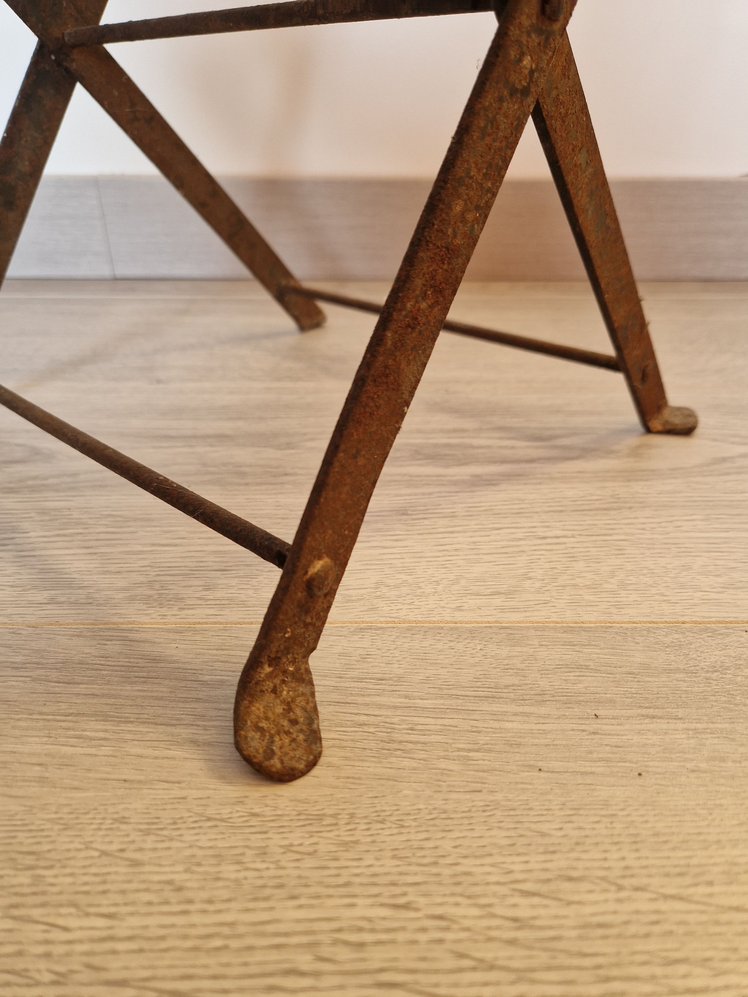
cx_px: 374
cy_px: 498
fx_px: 663
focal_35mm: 23
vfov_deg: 73.9
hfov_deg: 58.9
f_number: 1.8
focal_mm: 5.4
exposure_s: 1/100
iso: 50
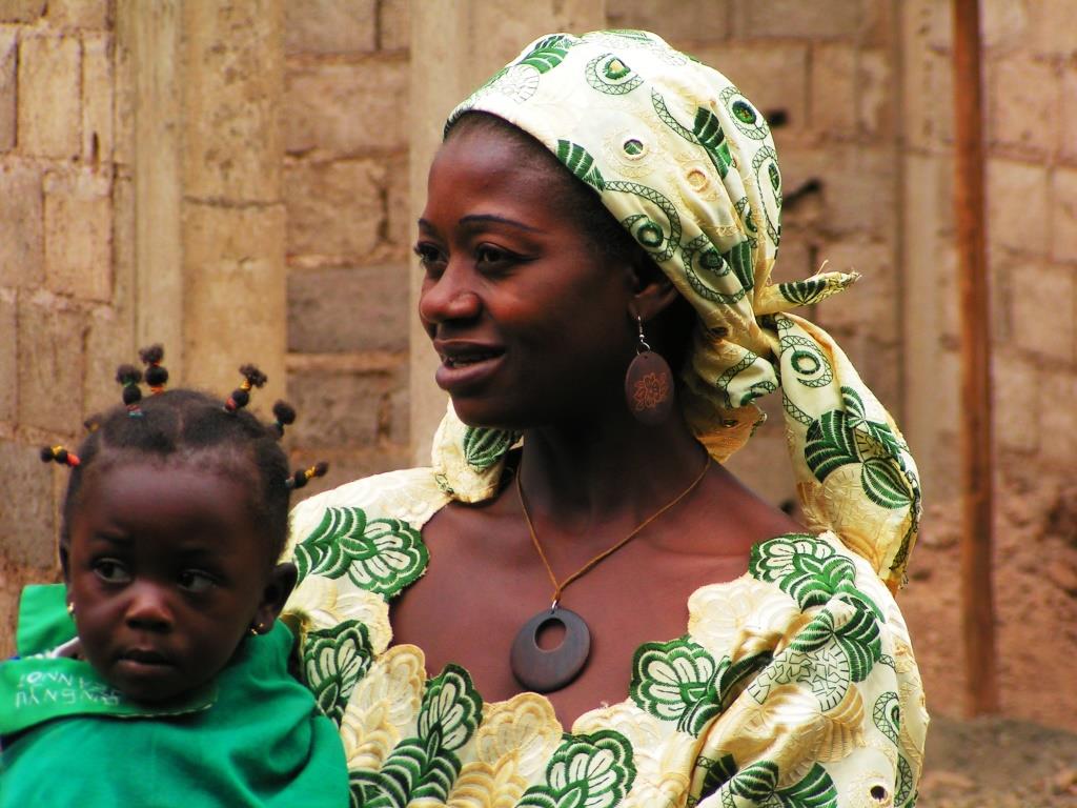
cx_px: 538
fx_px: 6720
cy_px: 404
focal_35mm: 216
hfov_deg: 9.2
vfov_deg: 6.9
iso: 50
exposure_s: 1/250
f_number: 4
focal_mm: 33
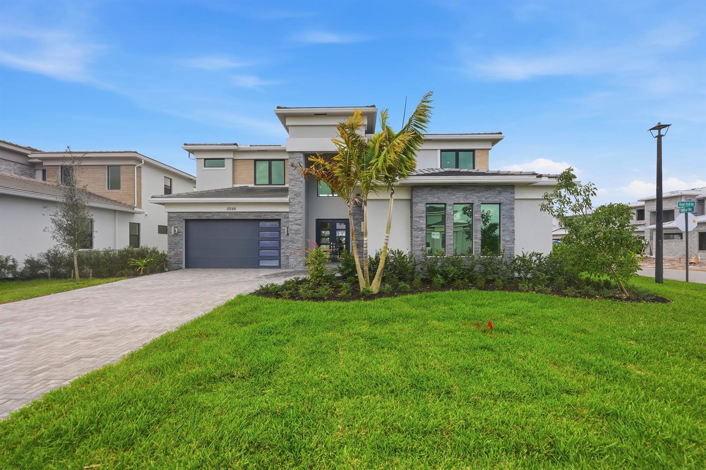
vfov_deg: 81.1
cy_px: 235
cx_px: 353
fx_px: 274
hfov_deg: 104.3
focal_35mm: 14
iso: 100
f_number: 4
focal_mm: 14
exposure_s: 1/6400
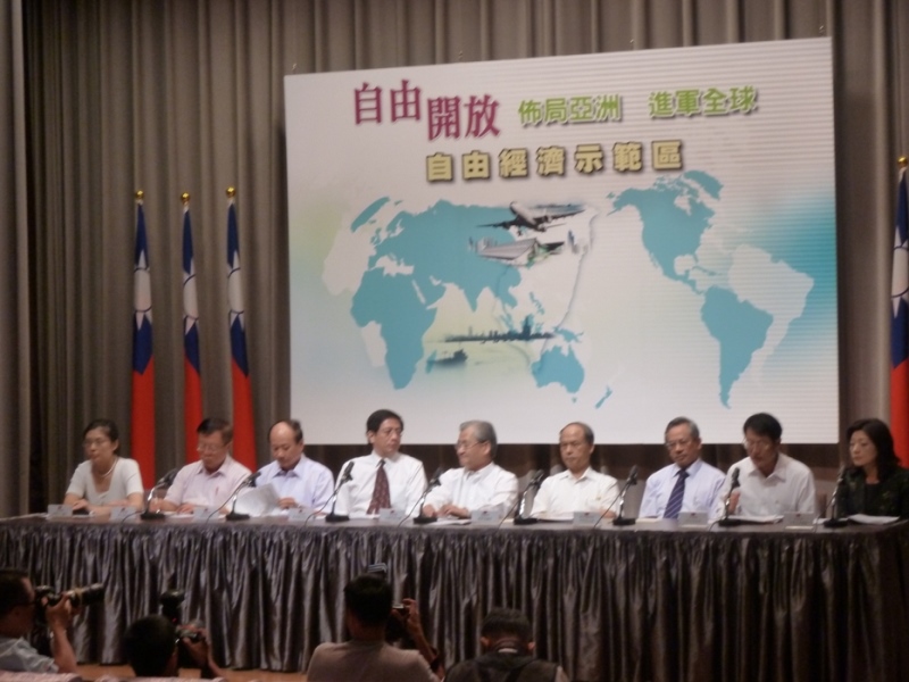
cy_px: 341
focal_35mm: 90
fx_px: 2363
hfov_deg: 21.8
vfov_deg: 16.4
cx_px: 454
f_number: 4.3
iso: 320
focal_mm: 14.7
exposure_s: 1/40
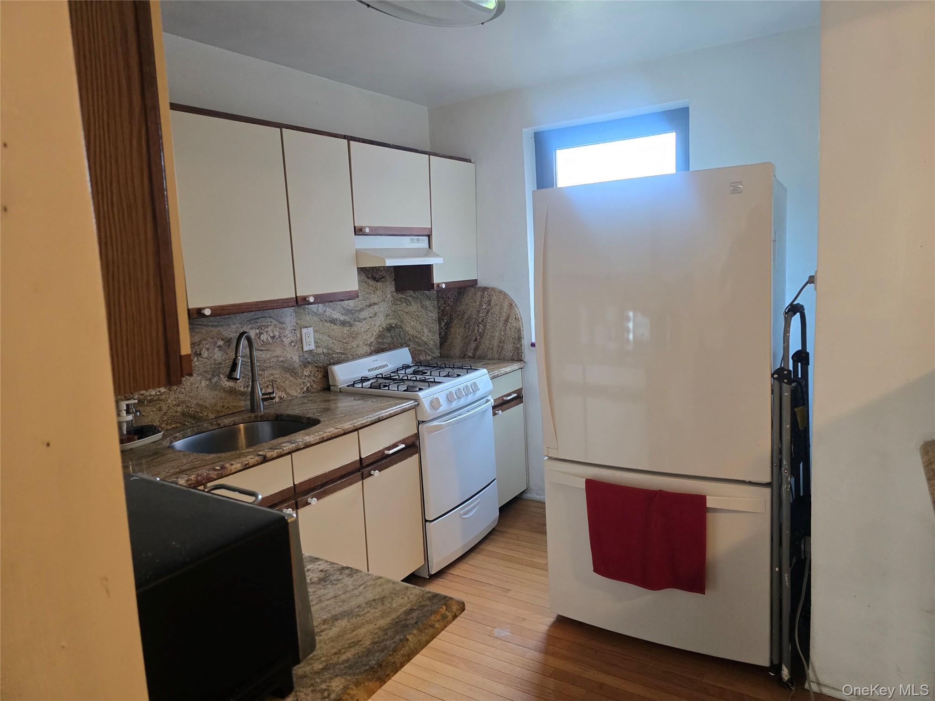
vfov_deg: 58.9
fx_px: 621
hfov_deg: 73.9
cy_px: 350
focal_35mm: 23
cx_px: 468
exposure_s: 1/120
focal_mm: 6.3
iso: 500
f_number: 1.7
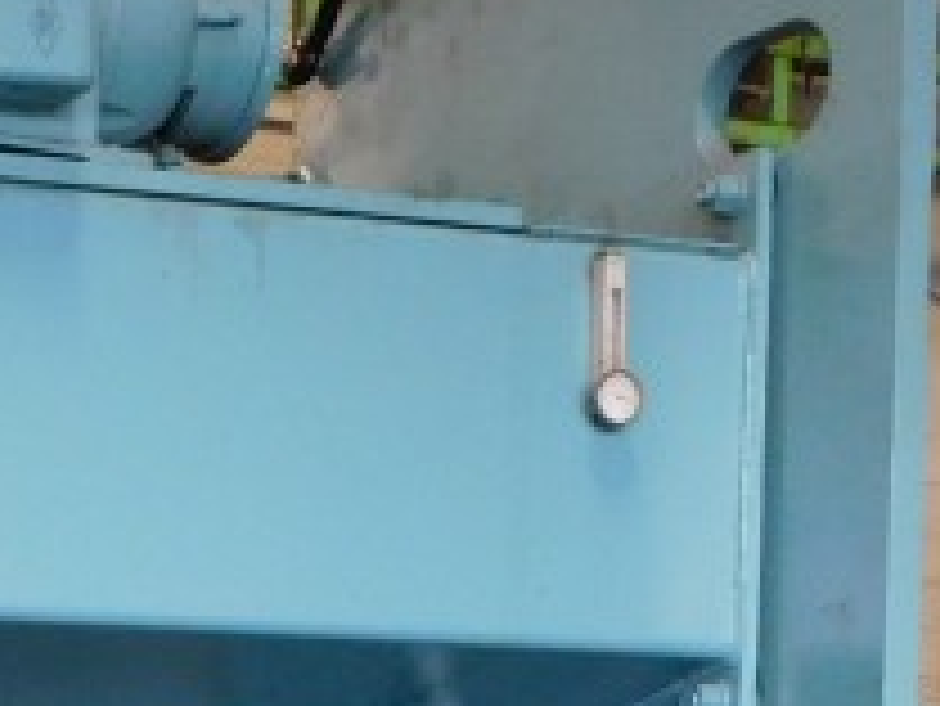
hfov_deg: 16.0
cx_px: -576
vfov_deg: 12.8
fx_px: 2989
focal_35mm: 110
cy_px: 1070
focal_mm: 4
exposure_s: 1/30
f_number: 3
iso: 220
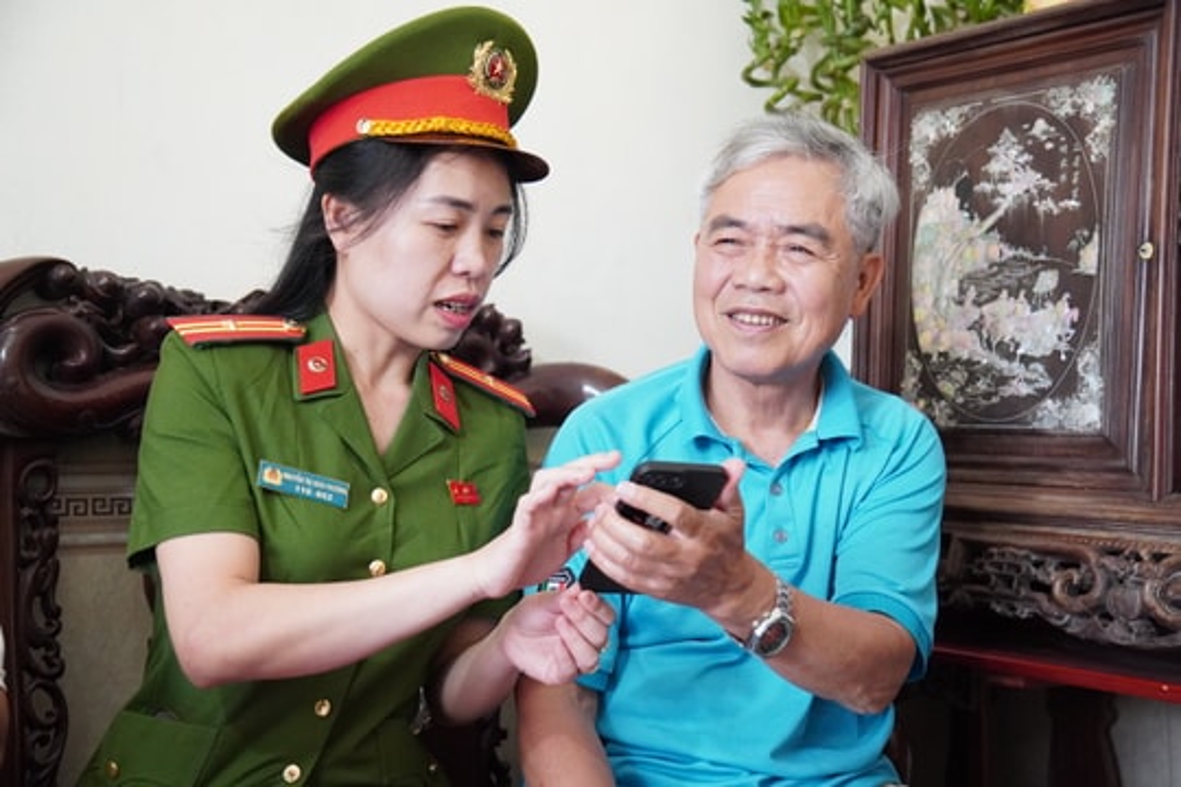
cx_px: 590
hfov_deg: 40.0
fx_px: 1624
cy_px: 394
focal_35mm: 50
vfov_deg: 27.3
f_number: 2.8
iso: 4000
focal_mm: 33
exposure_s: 1/200
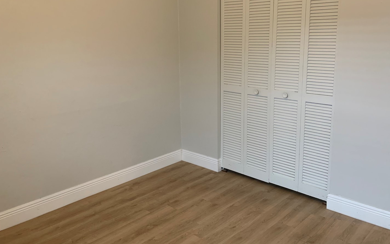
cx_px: 206
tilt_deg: -11.1
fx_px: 330
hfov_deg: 61.2
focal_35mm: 31
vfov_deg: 40.5
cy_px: 100
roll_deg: +0.6
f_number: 1.8
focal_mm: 4.25
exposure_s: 1/60
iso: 200
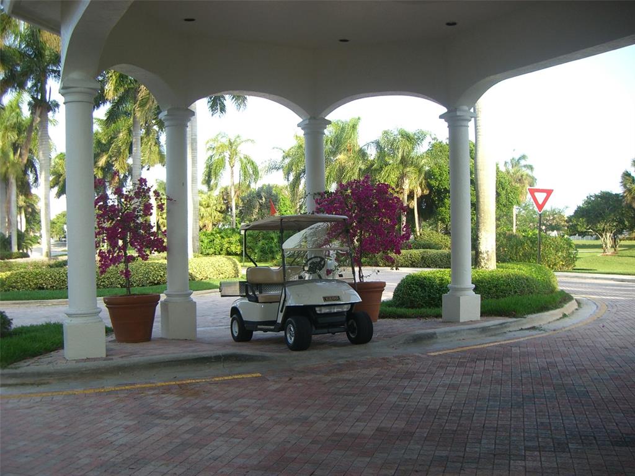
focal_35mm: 38
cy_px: 238
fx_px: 697
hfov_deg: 49.0
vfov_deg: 37.7
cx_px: 318
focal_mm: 6.2
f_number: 2.7
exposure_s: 1/200
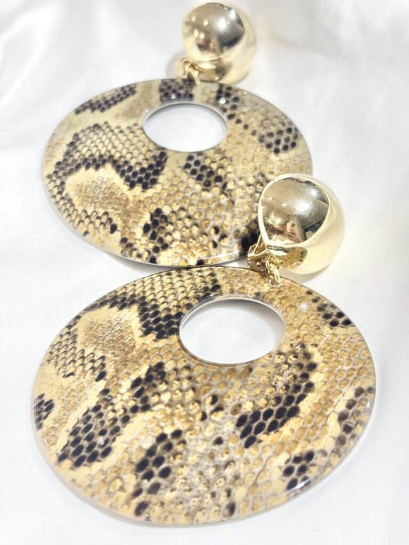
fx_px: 819
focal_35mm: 52
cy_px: 272
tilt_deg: -41.0
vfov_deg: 36.8
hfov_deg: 28.0
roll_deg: +8.6
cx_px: 204
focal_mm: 5.96
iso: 25
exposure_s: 1/102
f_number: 1.6
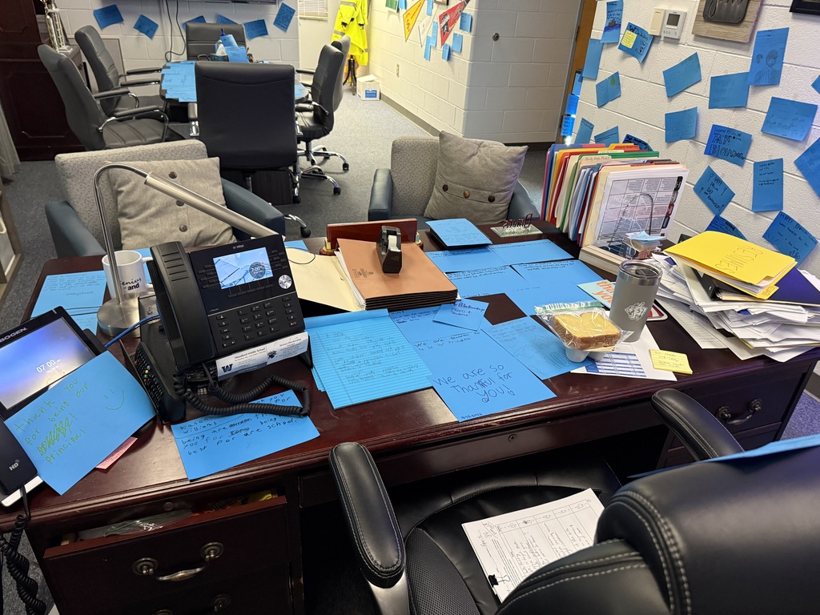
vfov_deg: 56.8
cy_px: 308
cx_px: 410
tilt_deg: -30.5
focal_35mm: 24
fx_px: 569
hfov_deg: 71.6
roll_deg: -2.4
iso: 640
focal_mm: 6.76
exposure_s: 1/59
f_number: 1.78
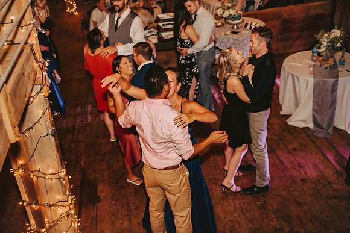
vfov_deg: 29.9
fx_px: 438
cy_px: 116
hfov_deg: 43.6
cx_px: 175
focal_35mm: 45
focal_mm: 45
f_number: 2.8
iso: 1250
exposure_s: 1/125
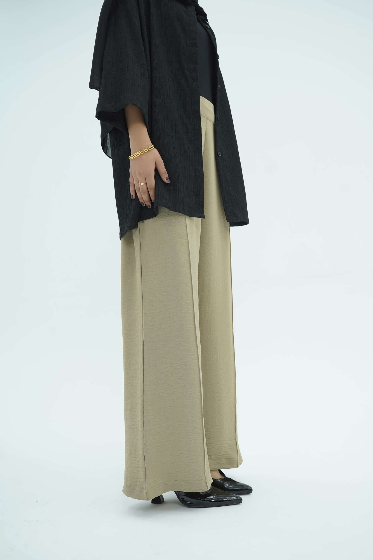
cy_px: 280
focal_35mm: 35
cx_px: 186
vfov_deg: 54.4
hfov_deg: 37.9
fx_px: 544
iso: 400
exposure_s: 1/125
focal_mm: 35
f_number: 4
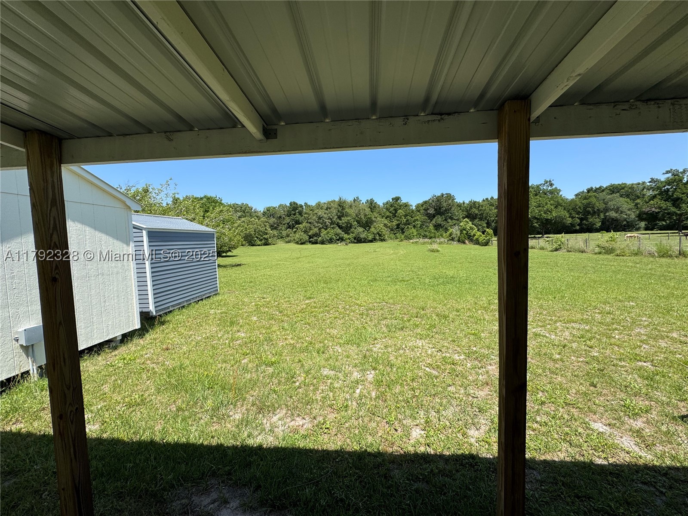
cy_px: 258
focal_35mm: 14
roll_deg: +1.8
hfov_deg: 102.1
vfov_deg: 85.7
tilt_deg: -4.2
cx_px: 344
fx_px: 278
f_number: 2.2
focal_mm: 2.22
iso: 50
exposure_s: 1/1637
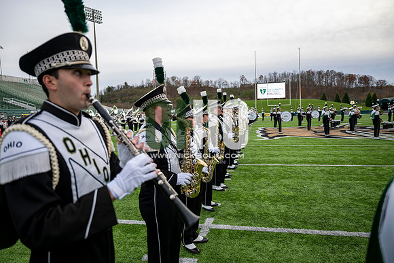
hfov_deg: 69.4
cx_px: 197
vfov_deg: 49.6
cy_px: 132
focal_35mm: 26
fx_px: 285
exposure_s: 1/500
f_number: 2.8
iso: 125
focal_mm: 26
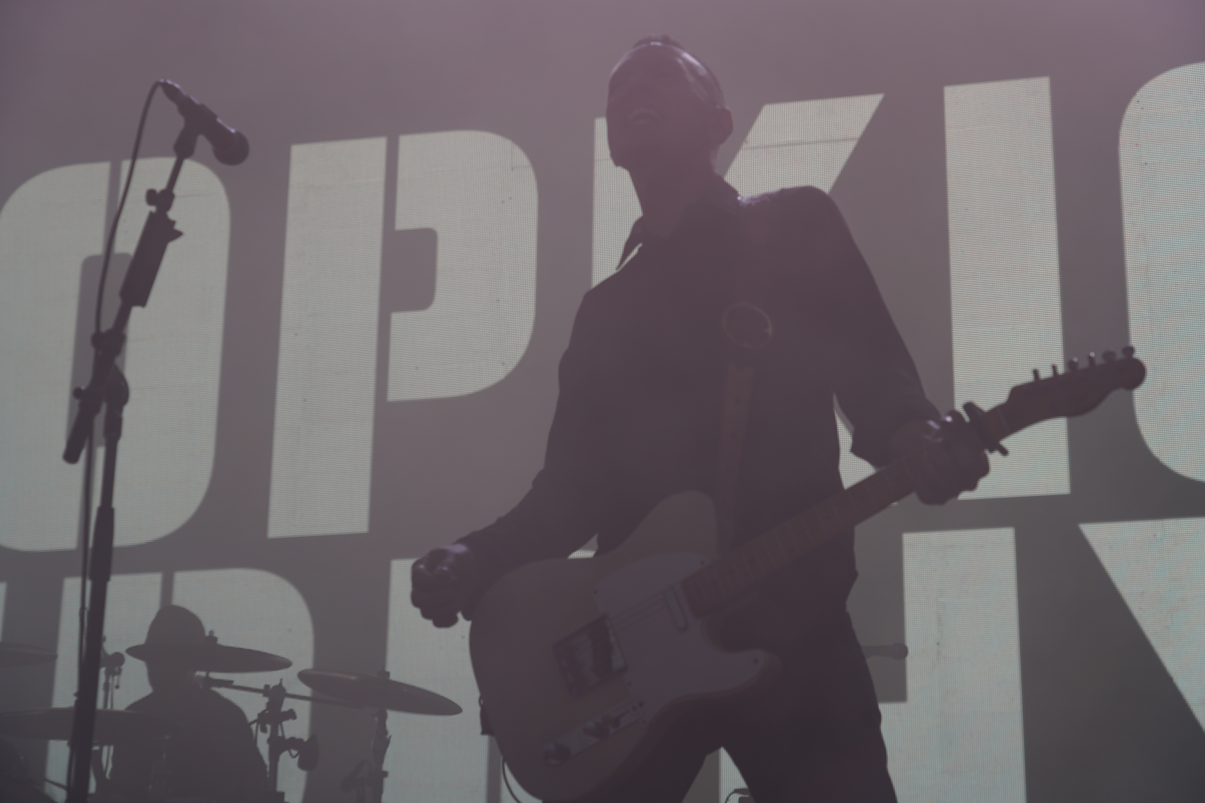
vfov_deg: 18.7
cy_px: 402
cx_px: 602
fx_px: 2443
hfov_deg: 27.7
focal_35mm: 73
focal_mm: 73
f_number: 5
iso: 160
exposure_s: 1/160
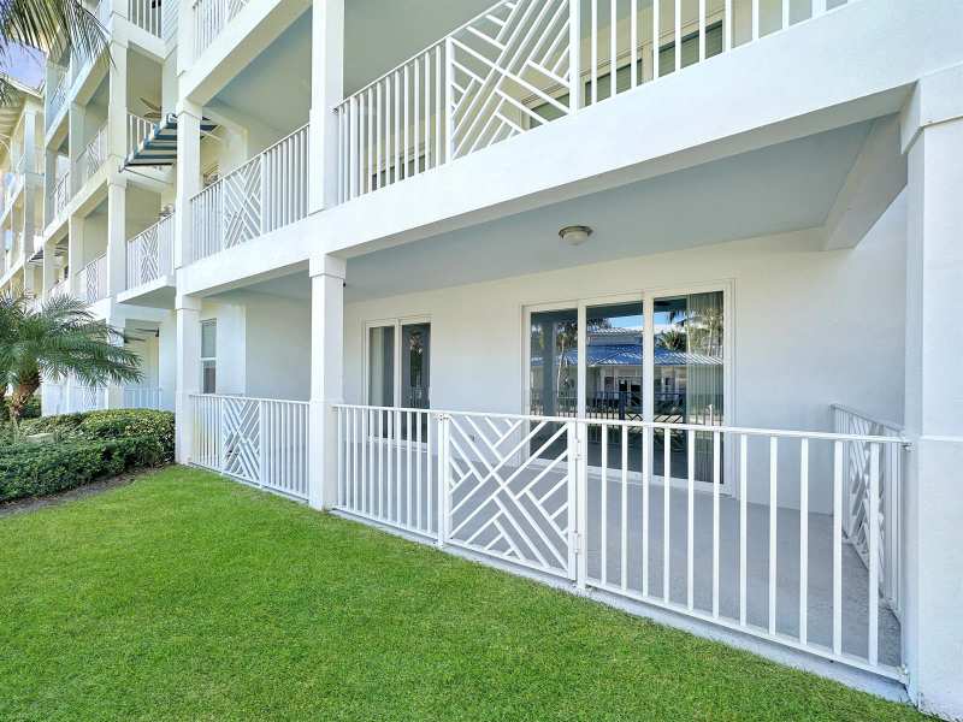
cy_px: 361
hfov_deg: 102.1
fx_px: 389
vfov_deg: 85.7
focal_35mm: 14
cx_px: 482
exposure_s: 1/133
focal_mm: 2.22
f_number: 2.2
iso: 40
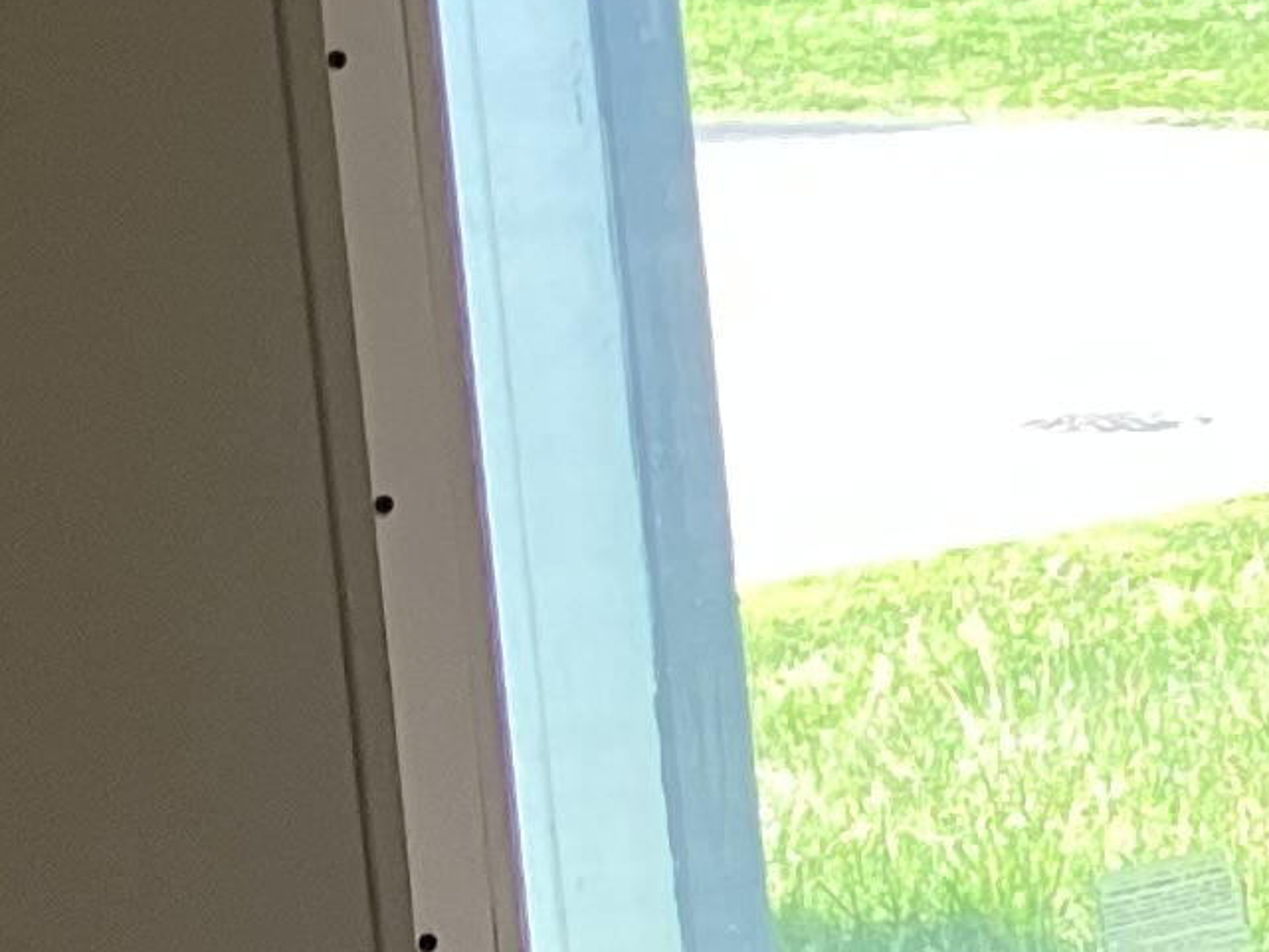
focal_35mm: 176
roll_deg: +1.5
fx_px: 6453
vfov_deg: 8.4
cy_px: 402
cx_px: 3385
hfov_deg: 9.5
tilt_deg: -8.5
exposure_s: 1/60
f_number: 1.8
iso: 80
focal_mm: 3.99
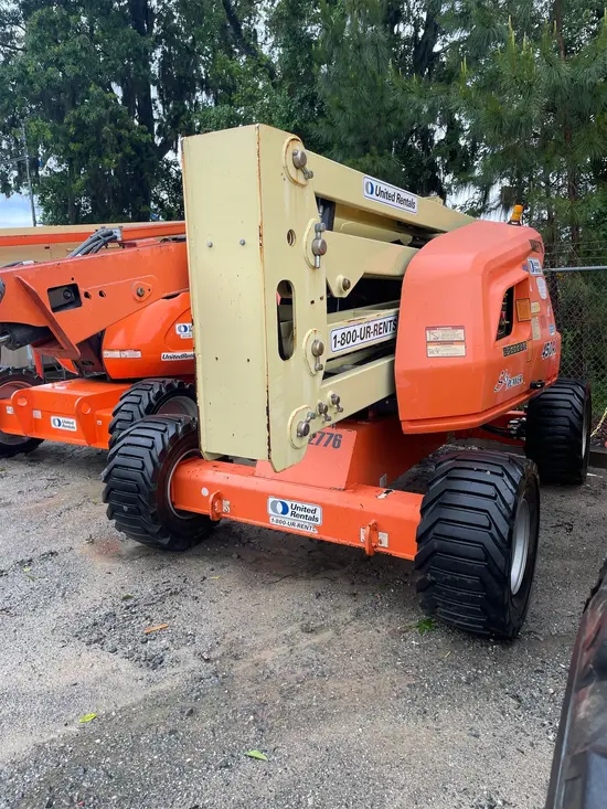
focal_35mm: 26
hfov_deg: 53.1
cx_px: 304
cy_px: 404
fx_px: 608
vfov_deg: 67.3
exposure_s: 1/247
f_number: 1.6
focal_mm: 4.2
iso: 32
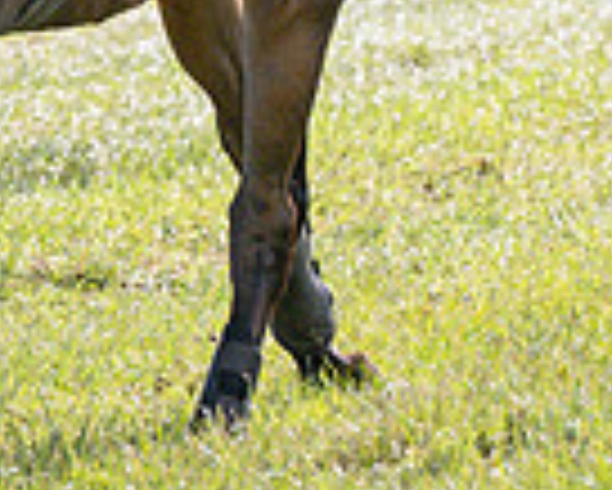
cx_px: -48
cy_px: -322
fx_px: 22839
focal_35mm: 1260
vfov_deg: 1.2
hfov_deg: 1.5
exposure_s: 1/2500
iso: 400
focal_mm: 165
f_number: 4
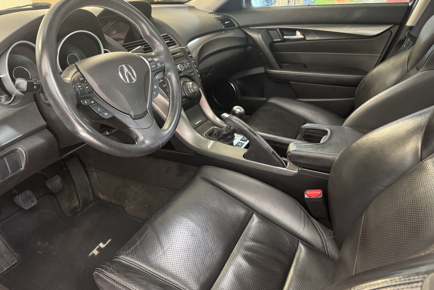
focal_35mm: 25
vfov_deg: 51.3
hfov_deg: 71.5
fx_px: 301
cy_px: 150
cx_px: 217
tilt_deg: -29.5
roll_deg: +1.1
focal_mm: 6.76
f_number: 1.78
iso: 800
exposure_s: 1/30
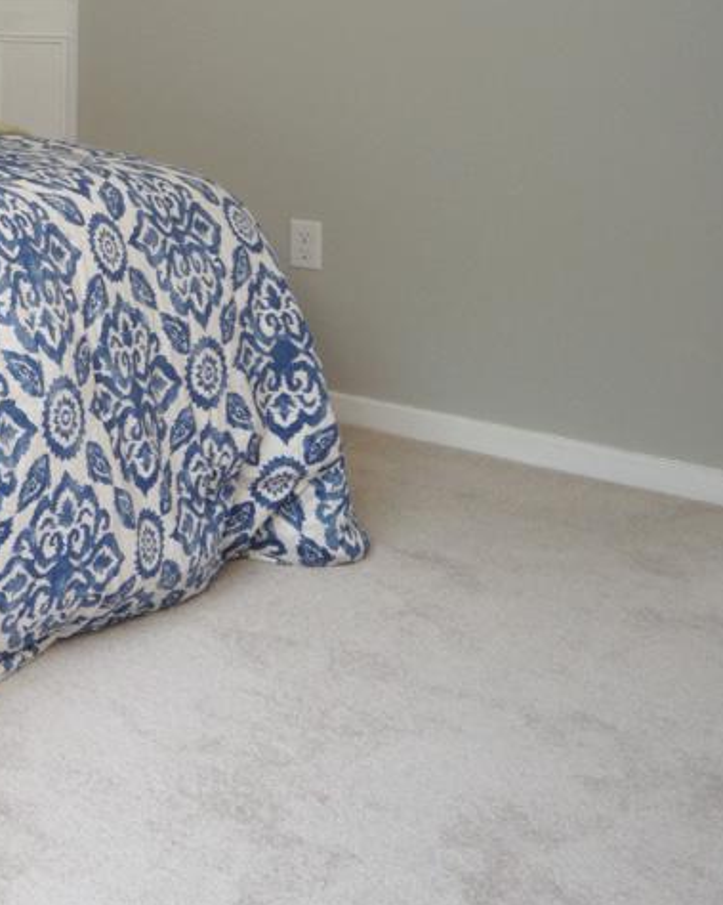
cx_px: -500
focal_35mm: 48
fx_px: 1284
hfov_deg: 22.3
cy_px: 19
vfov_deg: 35.4
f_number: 4
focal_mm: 10
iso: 320
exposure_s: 1/60
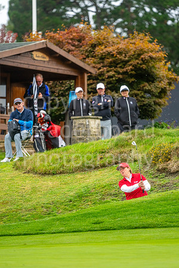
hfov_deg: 4.6
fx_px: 2237
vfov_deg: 6.9
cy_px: 134
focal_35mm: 300
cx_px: 90
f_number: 4
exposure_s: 1/1000
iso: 800
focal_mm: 300
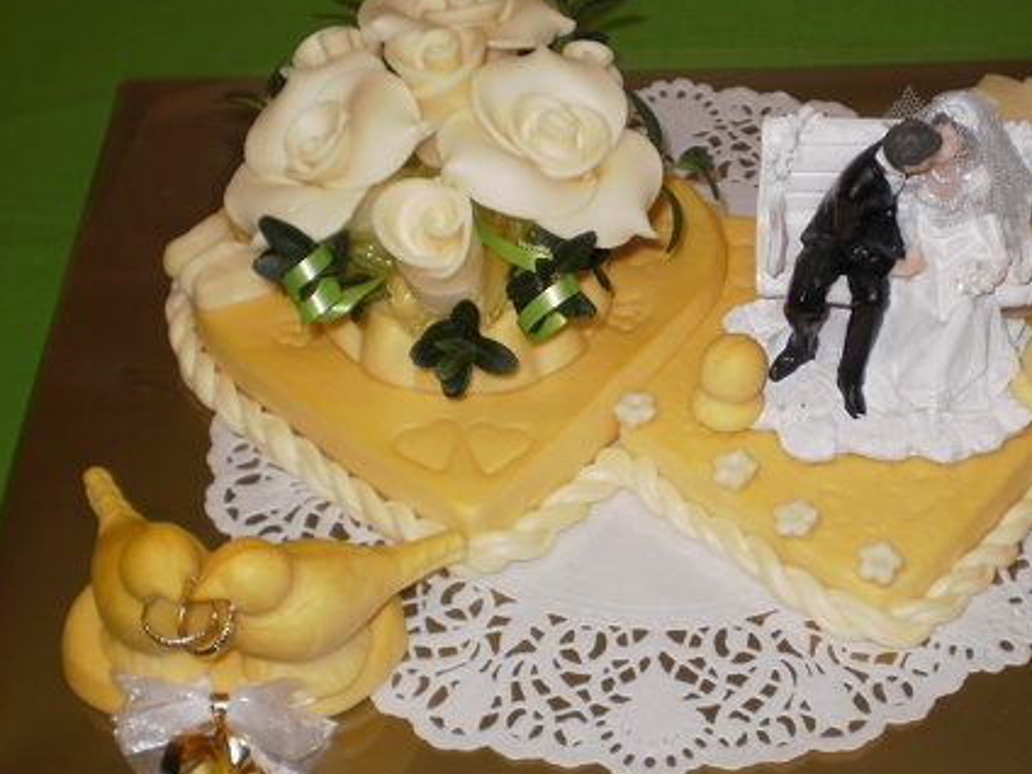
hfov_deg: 28.4
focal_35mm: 68
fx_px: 2027
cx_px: 677
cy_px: 441
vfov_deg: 21.6
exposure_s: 1/40
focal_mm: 7.4
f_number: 3.5
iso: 125
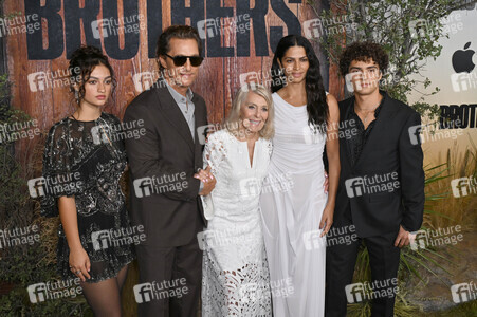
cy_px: 158
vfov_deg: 37.8
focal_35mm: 35
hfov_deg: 54.5
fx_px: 463
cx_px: 238
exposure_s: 1/250
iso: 1000
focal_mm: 35
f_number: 7.1
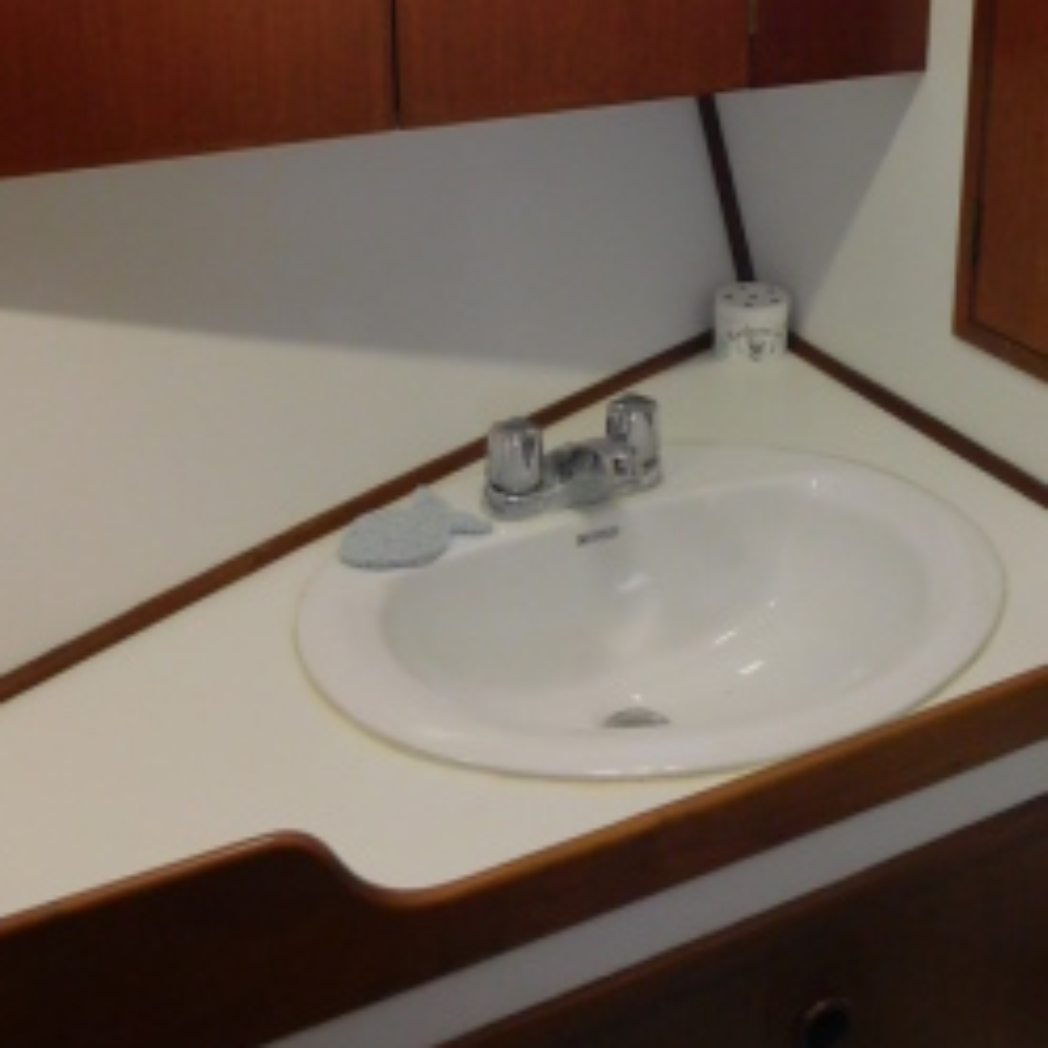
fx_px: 1678
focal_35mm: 49
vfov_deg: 33.5
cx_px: 783
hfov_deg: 34.0
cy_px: 181
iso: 320
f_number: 3
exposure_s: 1/30
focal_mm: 4
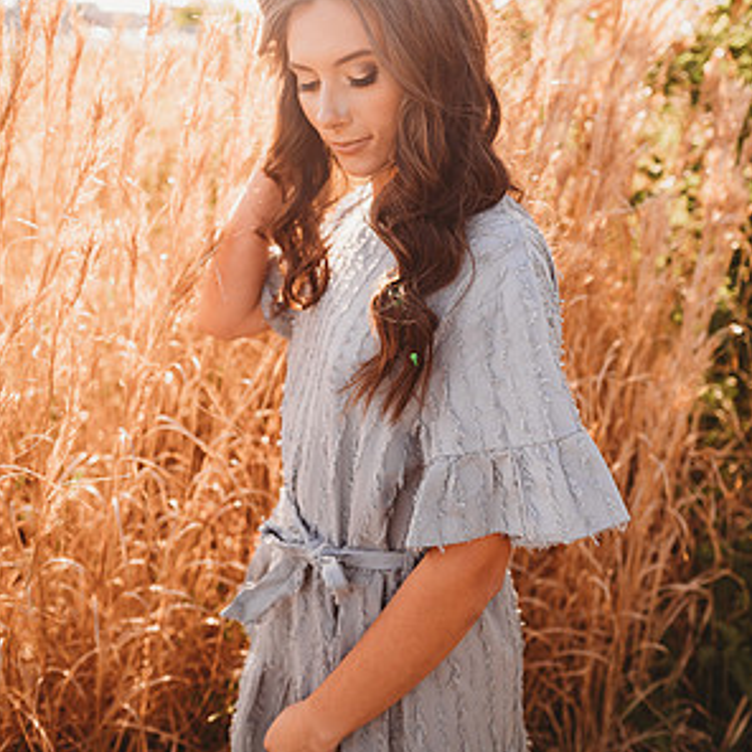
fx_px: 762
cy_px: 226
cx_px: 379
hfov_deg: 52.5
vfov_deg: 51.1
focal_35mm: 31
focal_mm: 24
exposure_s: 1/640
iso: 100
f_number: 2.5
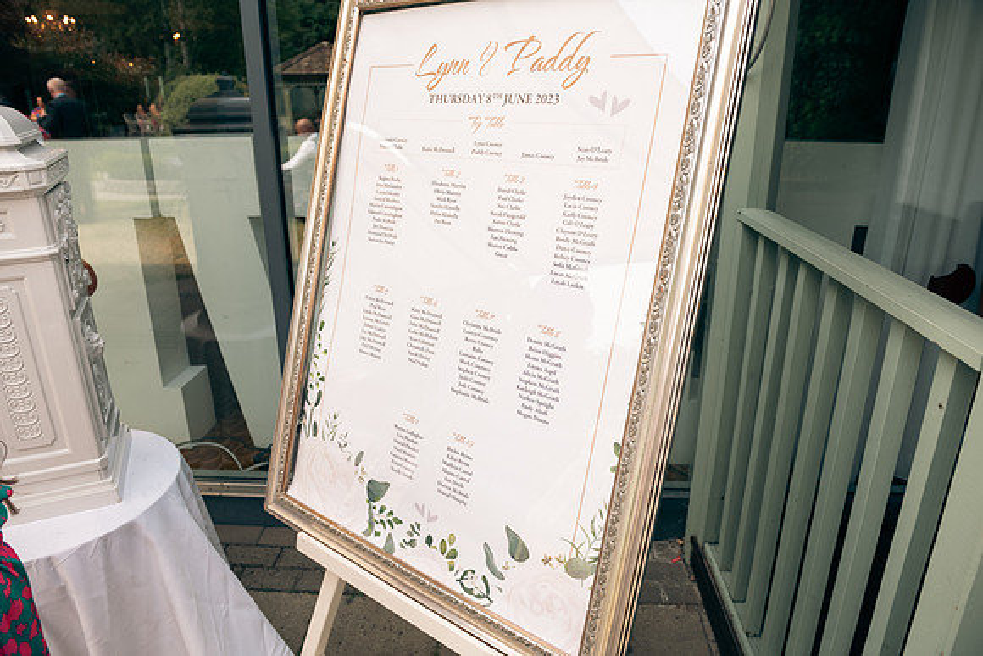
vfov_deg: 53.2
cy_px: 328
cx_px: 492
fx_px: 655
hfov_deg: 73.7
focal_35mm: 24
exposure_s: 1/200
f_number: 5
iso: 100
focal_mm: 24
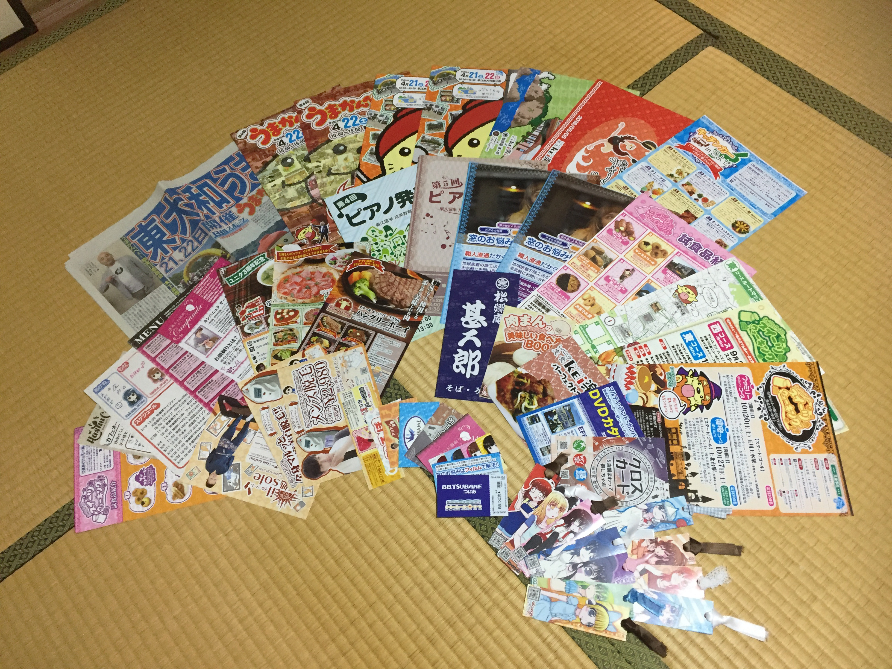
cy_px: 334
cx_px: 446
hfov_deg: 61.7
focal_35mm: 29
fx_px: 747
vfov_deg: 48.2
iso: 200
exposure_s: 1/33
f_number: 2.2
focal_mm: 4.15
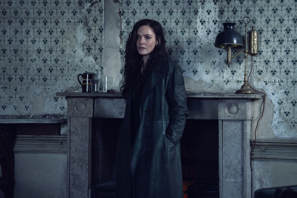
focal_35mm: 132
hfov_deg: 15.5
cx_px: 148
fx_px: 1089
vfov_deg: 10.4
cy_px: 99
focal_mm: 132
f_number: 2.8
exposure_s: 1/160
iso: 2000
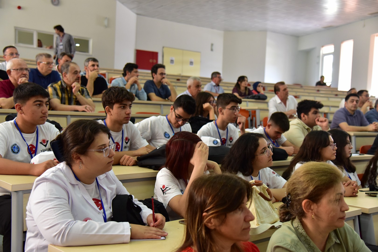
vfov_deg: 33.4
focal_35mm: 40
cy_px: 126
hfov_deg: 48.5
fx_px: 420
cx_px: 189
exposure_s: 1/100
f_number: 4
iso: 2500
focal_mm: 40
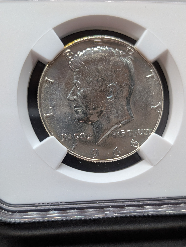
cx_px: 93
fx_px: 350
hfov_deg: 29.7
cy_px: 124
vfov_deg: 38.9
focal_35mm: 49
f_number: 1.68
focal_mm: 6.9
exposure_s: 1/163
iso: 144
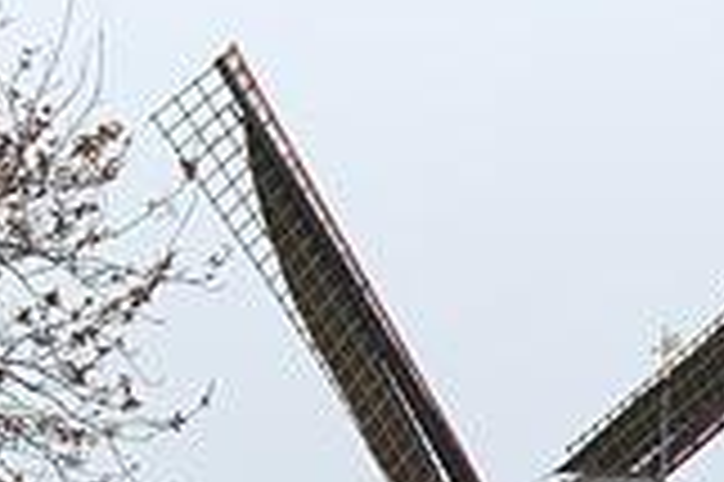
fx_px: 4898
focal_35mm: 244
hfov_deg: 8.4
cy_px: 815
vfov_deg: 5.5
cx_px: 468
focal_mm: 45
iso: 400
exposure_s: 1/250
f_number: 10
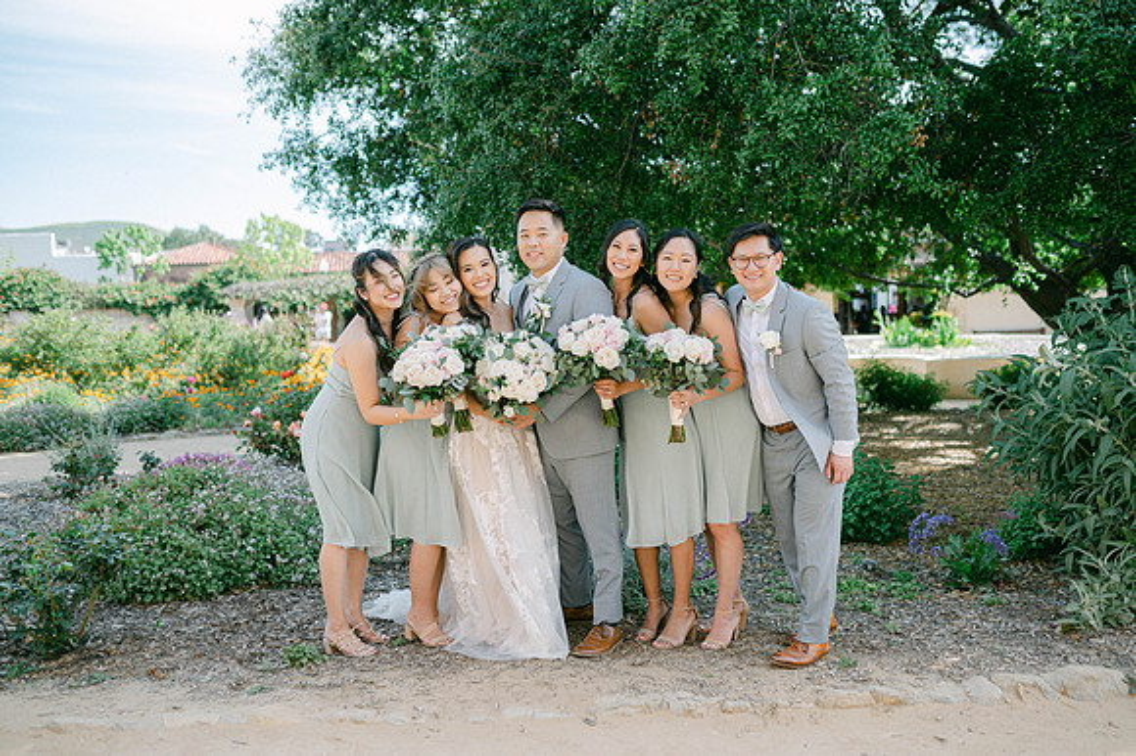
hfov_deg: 54.5
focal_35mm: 35
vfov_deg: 37.8
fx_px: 1104
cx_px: 568
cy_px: 378
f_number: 2
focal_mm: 35
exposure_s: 1/1600
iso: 100
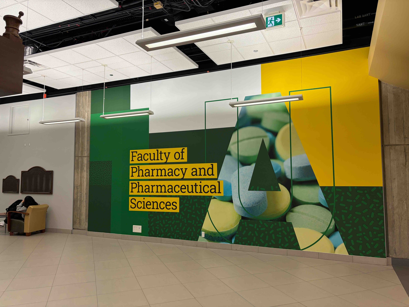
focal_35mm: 26
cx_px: 204
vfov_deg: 53.1
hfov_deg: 67.3
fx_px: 307
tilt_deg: +3.0
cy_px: 154
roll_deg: -0.8
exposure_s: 1/60
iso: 80
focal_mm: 5.96
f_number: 1.6
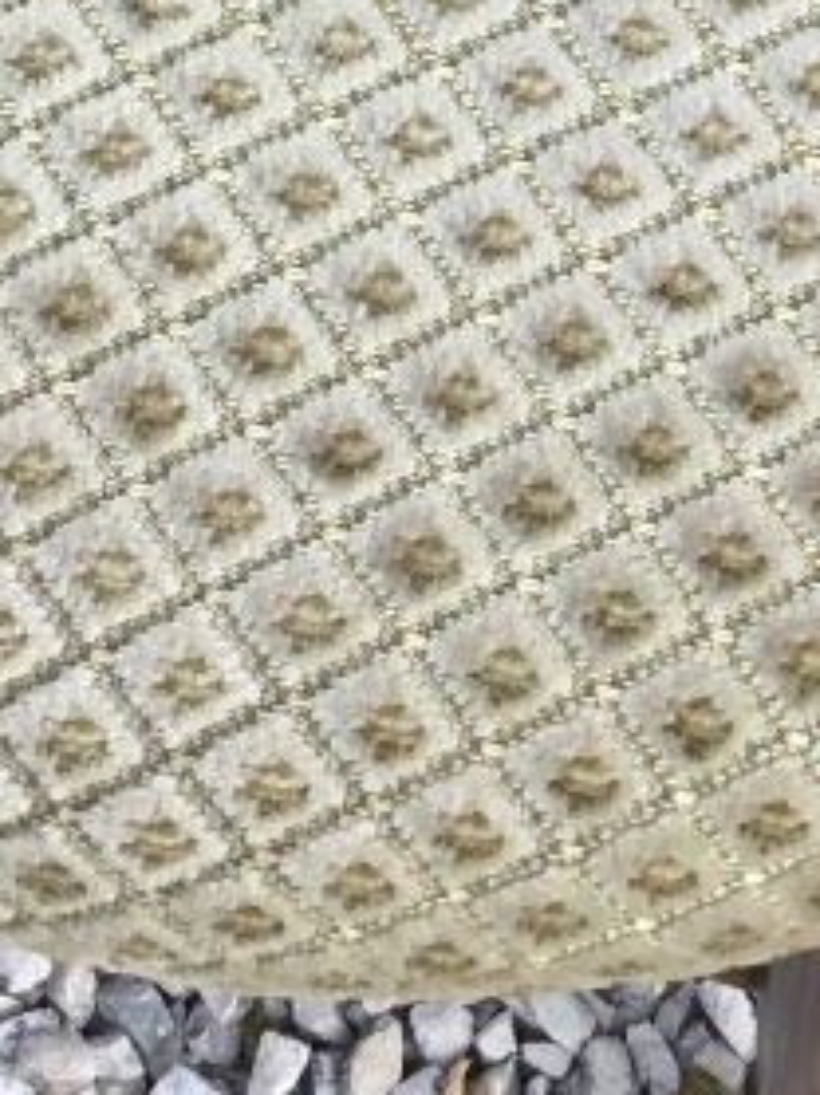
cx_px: 607
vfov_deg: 14.0
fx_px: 4239
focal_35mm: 134
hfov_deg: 11.0
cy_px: -445
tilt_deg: -63.3
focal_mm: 3.3
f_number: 2.4
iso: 40
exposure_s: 1/100
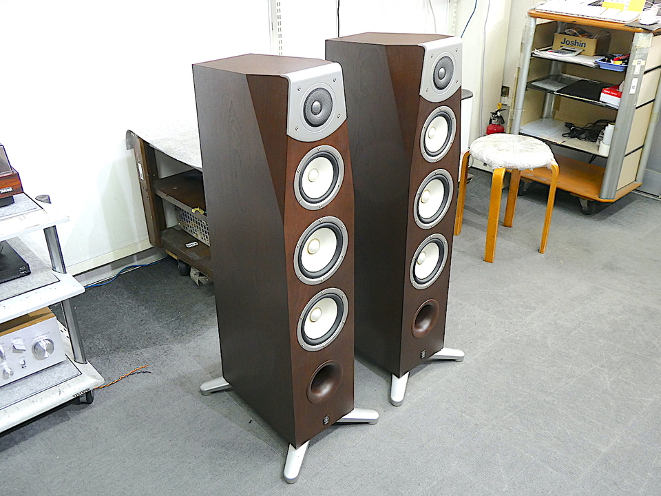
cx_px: 330
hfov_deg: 55.4
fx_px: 630
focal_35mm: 33
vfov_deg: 42.9
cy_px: 248
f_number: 3.6
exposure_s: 1/8
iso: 200
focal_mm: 5.8
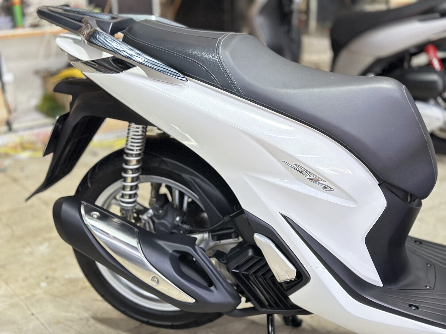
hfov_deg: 39.7
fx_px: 618
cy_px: 167
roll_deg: +1.6
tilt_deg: -18.8
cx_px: 223
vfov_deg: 30.3
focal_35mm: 48
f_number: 1.78
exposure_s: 1/25
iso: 640
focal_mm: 6.86
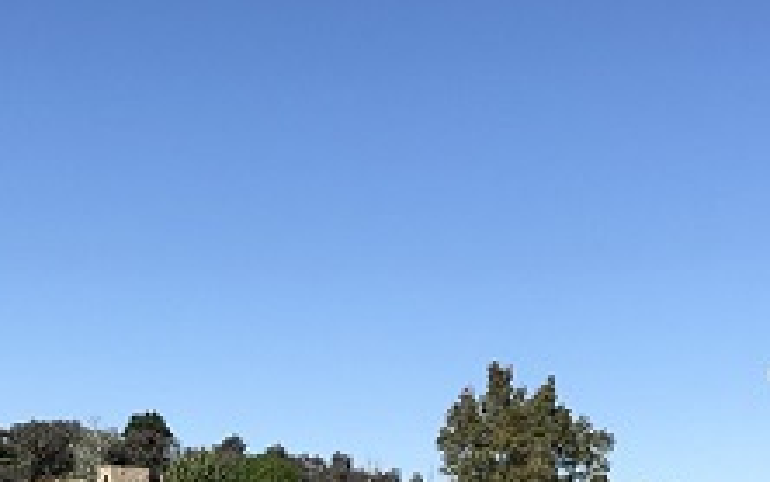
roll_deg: -0.8
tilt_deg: -3.1
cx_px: 373
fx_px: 1953
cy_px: 702
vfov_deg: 13.3
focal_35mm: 93
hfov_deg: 22.3
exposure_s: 1/2660
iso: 20
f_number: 1.8
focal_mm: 3.99
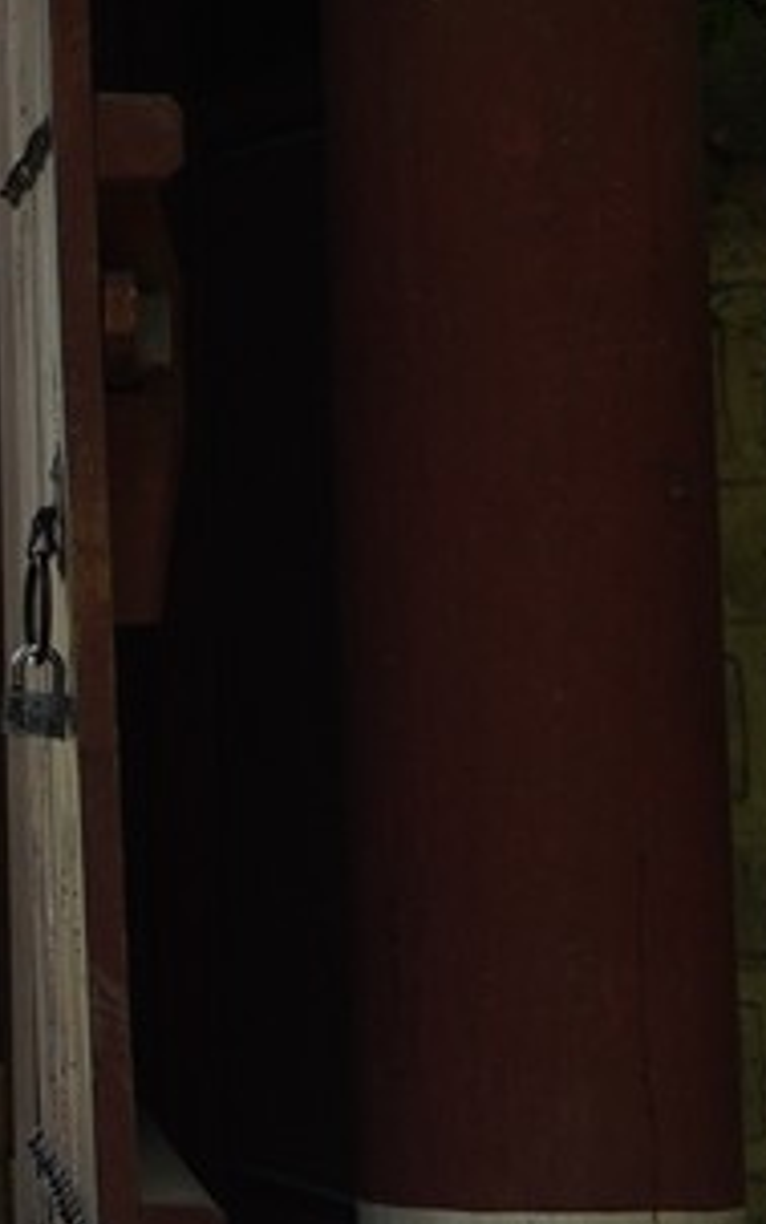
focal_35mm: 236
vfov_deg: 8.8
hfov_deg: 5.3
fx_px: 7875
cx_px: -1410
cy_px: -324
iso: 200
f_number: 8
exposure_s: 1/100
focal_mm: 35
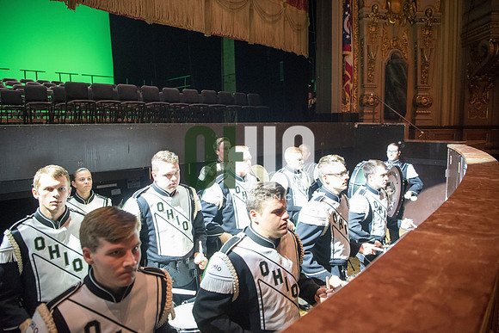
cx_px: 250
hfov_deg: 73.7
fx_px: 333
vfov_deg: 53.2
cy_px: 166
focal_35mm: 24
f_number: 2.8
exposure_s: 1/100
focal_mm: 24
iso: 4000
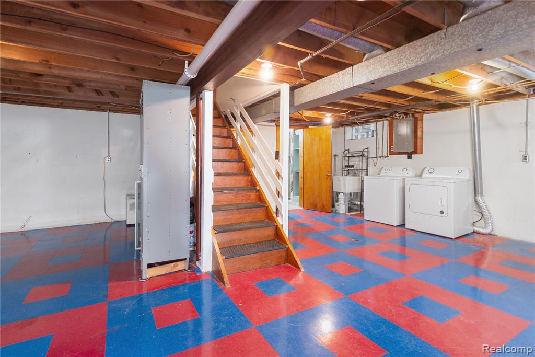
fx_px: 253
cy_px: 178
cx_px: 268
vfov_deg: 70.5
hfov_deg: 93.3
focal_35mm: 17
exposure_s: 1.6
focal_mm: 17
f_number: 9
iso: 320
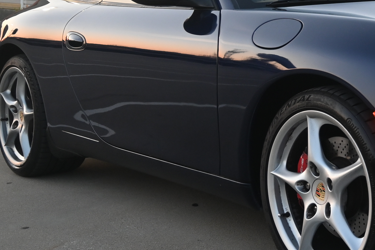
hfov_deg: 23.4
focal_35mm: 83
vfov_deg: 16.4
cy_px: 48
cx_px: 389
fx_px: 862
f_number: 3.8
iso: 450
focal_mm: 19.5
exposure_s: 1/125
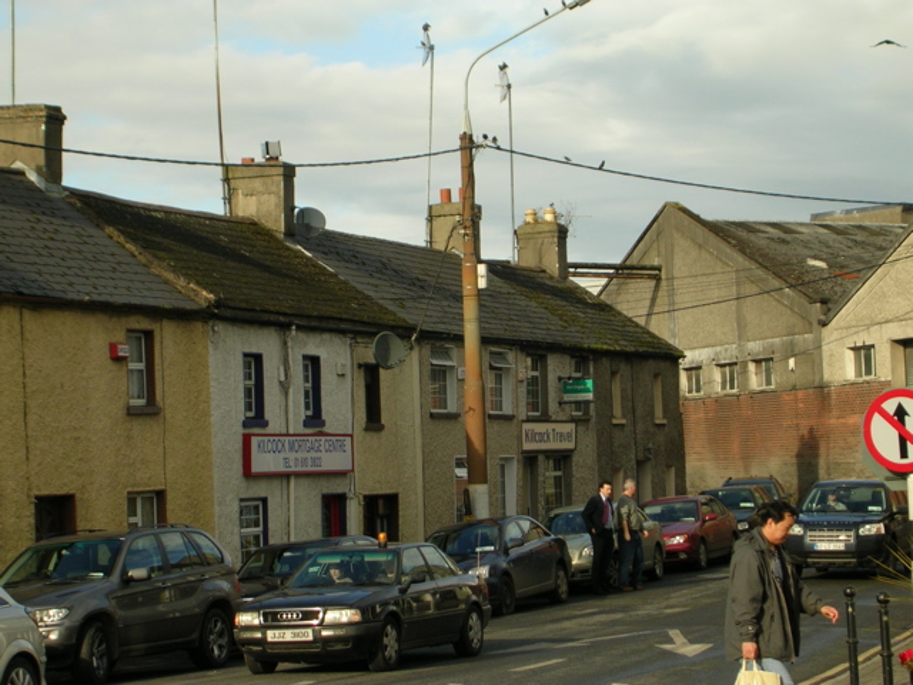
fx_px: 3033
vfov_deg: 12.9
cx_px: 456
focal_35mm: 115
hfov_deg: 17.1
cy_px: 342
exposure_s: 1/280
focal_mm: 17.4
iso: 50
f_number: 4.9
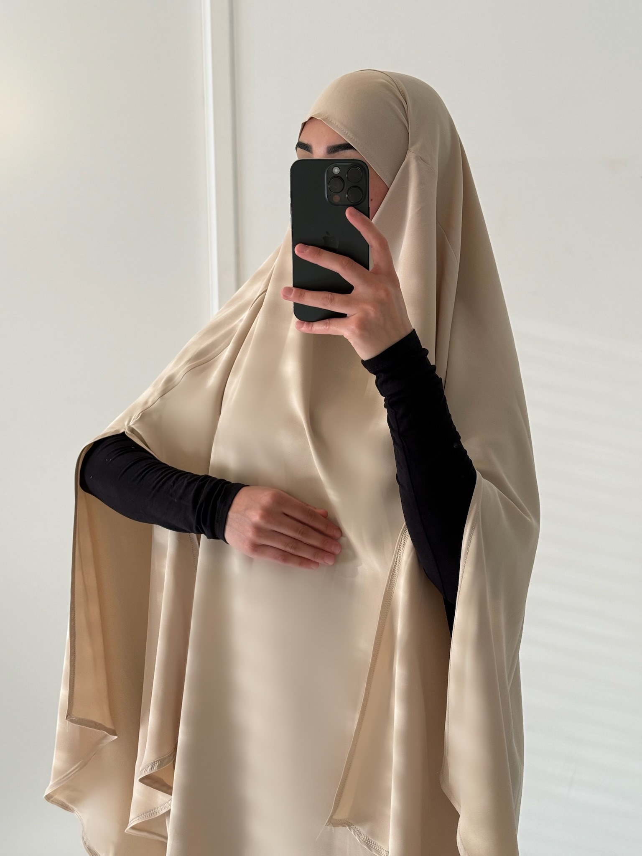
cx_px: 321
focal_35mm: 48
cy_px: 428
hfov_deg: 30.3
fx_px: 1187
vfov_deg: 39.7
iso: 100
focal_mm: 6.76
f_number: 1.78
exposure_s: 1/79
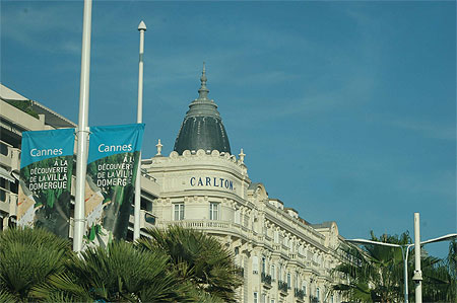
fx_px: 1331
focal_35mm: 105
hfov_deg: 19.5
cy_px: 152
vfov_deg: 13.0
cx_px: 228
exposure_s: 1/400
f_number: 10
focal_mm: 70
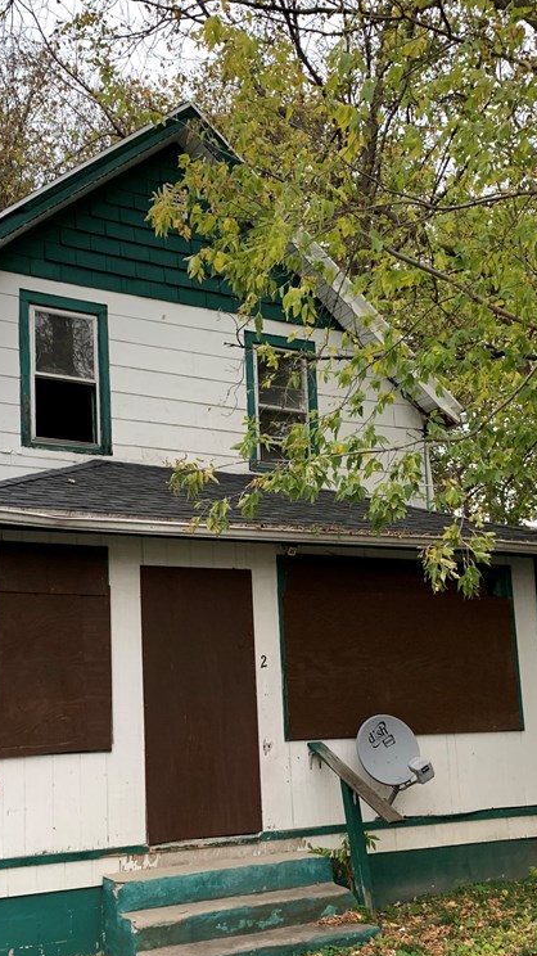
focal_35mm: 39
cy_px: 580
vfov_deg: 51.2
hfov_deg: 30.3
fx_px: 988
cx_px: 211
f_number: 1.8
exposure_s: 1/60
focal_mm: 4.25
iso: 100
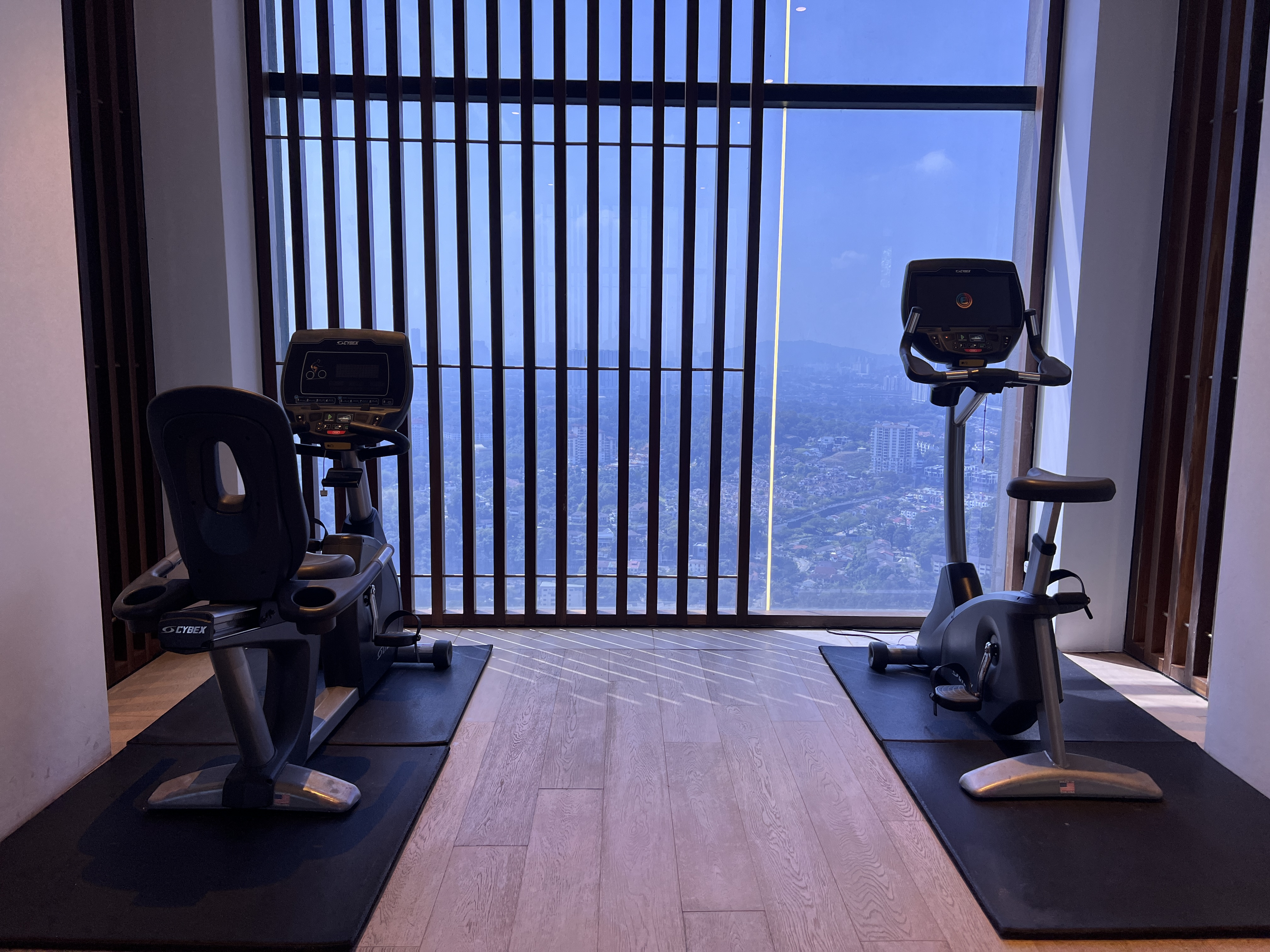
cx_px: 635
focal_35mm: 26
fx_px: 954
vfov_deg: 53.1
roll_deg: -0.3
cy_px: 476
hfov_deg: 67.3
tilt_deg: -7.6
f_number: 1.5
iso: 40
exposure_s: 1/180
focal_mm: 5.7
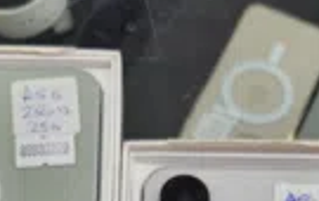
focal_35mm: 72
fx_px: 627
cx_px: 154
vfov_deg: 15.6
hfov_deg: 28.5
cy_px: 359
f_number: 1.8
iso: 25
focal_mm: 5.4
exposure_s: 1/180
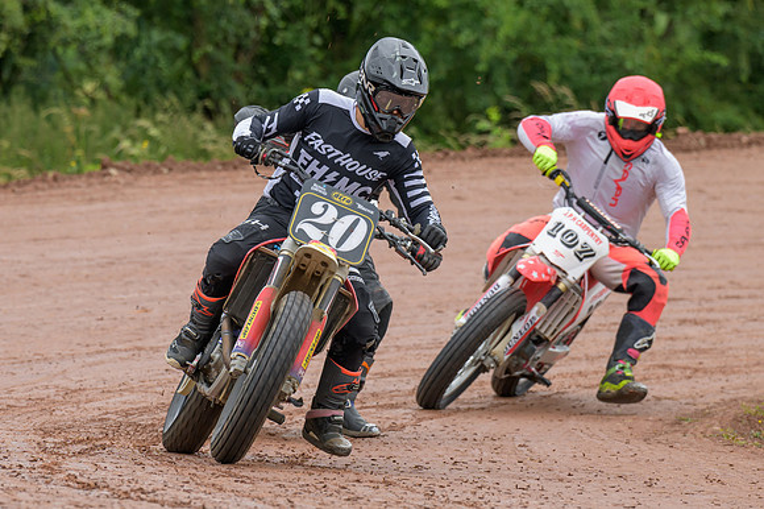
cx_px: 372
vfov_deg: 3.2
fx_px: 9003
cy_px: 255
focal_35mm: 424
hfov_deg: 4.9
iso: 220
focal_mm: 200
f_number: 4
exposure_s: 1/400
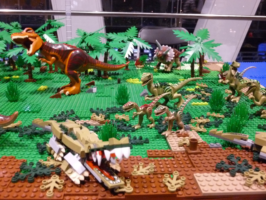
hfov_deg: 51.4
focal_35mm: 36
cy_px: 100
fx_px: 277
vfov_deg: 39.7
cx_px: 133
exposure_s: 1/8
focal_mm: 6.5
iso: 640
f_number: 3.6
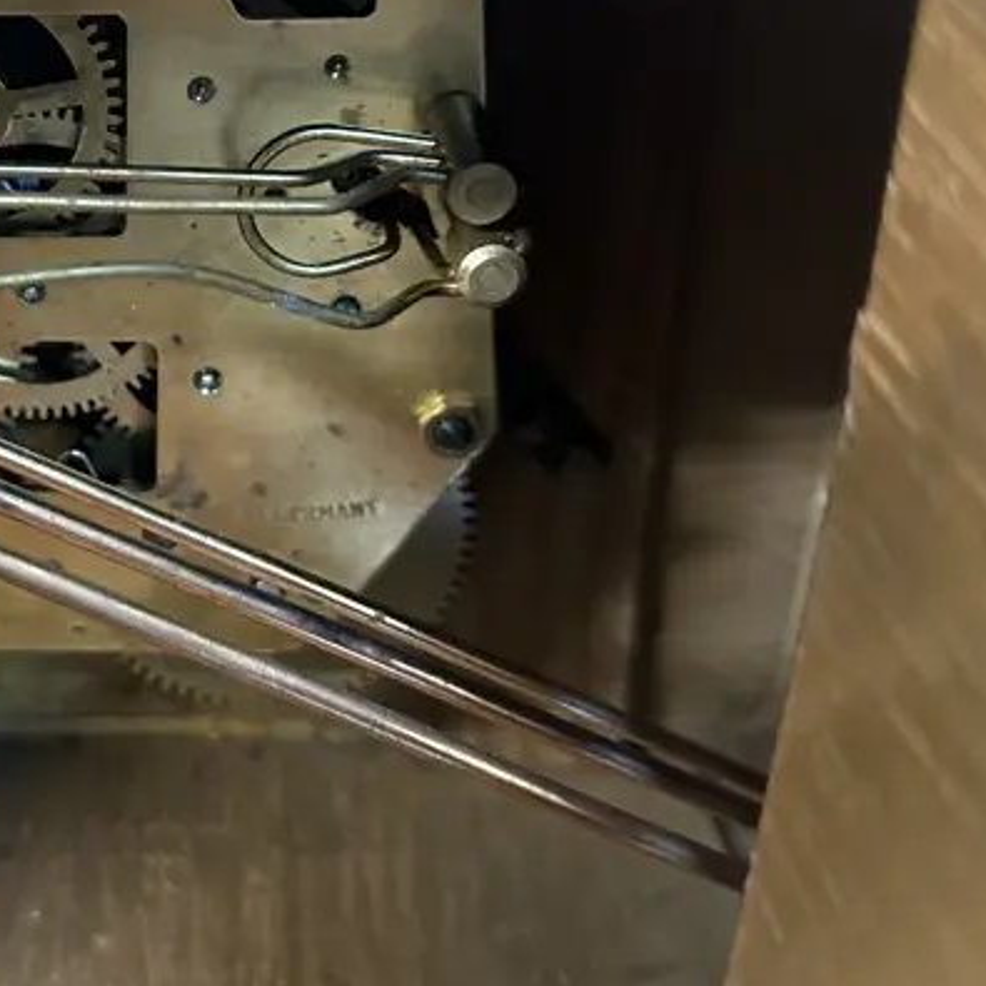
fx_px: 1772
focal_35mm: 55
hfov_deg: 29.4
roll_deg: +0.7
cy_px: 349
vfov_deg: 30.9
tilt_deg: -28.2
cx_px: 47
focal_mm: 6.86
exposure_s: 1/33
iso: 640
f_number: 1.78
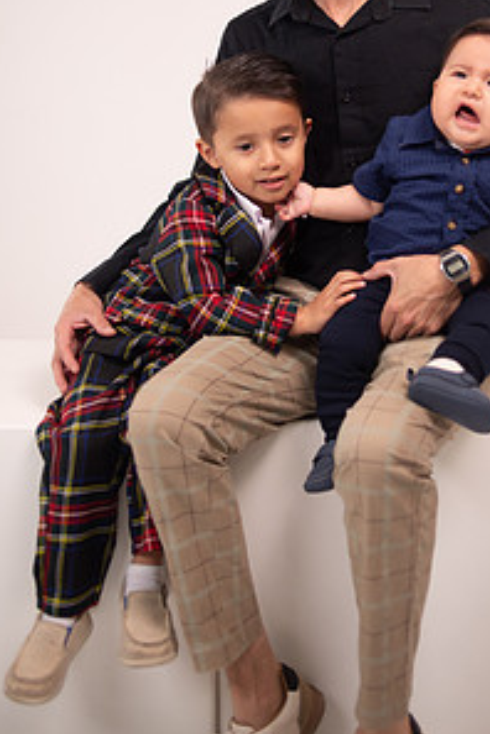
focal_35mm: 53
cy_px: 205
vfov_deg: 36.8
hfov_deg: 25.3
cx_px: 337
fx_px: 1082
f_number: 3.2
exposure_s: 1/400
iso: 320
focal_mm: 35
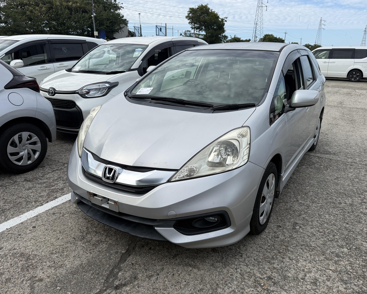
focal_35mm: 26
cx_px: 198
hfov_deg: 65.9
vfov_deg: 54.9
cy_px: 149
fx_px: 282
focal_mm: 6.76
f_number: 1.78
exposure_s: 1/4167
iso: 80
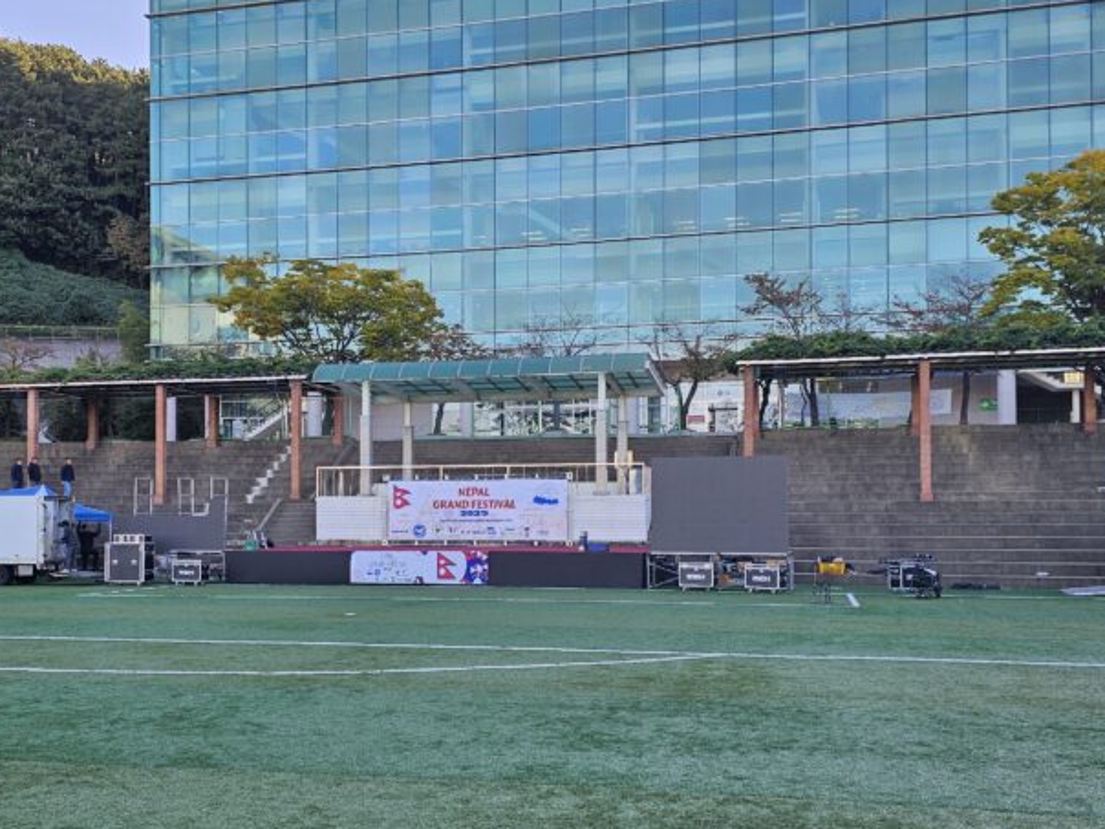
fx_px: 1245
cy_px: 494
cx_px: 474
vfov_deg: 36.7
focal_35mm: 39
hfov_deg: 47.7
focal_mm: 6.3
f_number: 1.7
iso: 12
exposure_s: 1/180
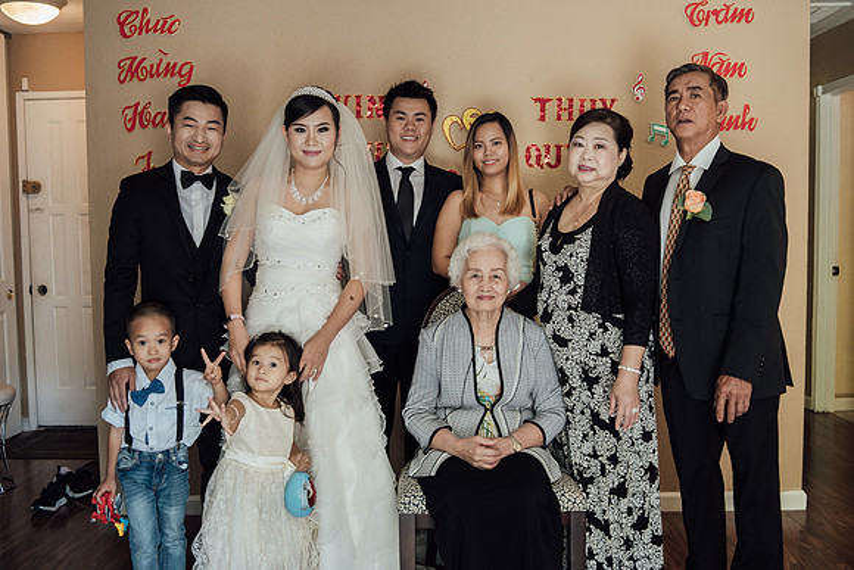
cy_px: 285
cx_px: 427
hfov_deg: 54.4
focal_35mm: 35
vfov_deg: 37.9
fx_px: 830
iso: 1250
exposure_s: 1/60
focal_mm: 35
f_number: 5
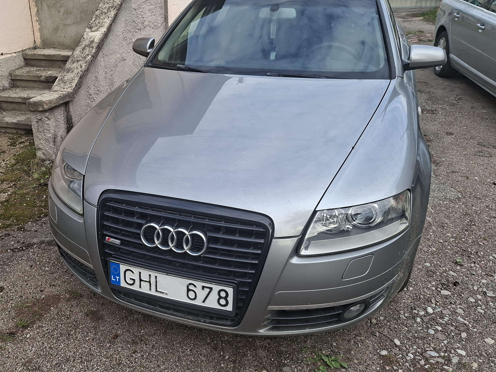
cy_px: 175
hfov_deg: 55.2
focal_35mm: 32
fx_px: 458
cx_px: 152
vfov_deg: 44.1
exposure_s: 1/228
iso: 50
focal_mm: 5.54
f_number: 1.8
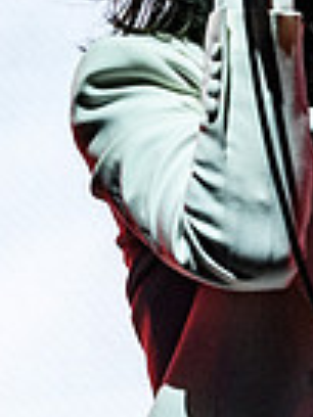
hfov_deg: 3.7
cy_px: 55
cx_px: 292
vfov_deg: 4.9
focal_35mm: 402
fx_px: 4847
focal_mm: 98
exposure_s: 1/2000
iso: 3200
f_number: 7.1
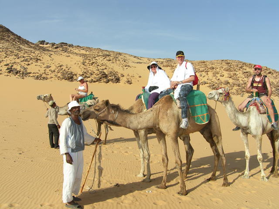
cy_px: 104
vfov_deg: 49.7
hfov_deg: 63.4
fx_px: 226
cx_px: 140
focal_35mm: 28
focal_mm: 7.4
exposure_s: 1/1000
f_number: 4.6
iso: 50
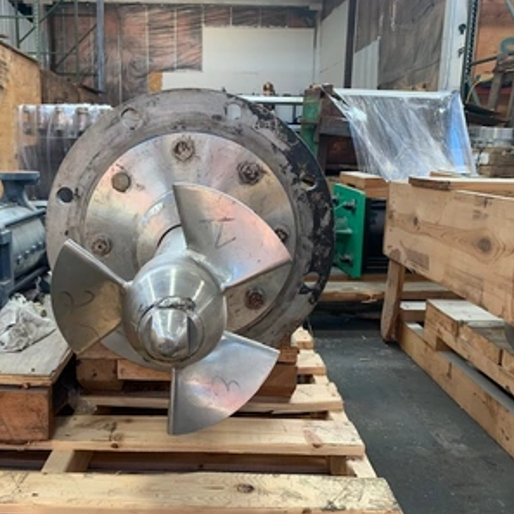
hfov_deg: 52.2
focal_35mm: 31
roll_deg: +0.1
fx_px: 521
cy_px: 256
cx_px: 204
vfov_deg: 52.5
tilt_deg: -10.2
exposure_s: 1/104
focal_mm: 4.25
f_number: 1.8
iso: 100
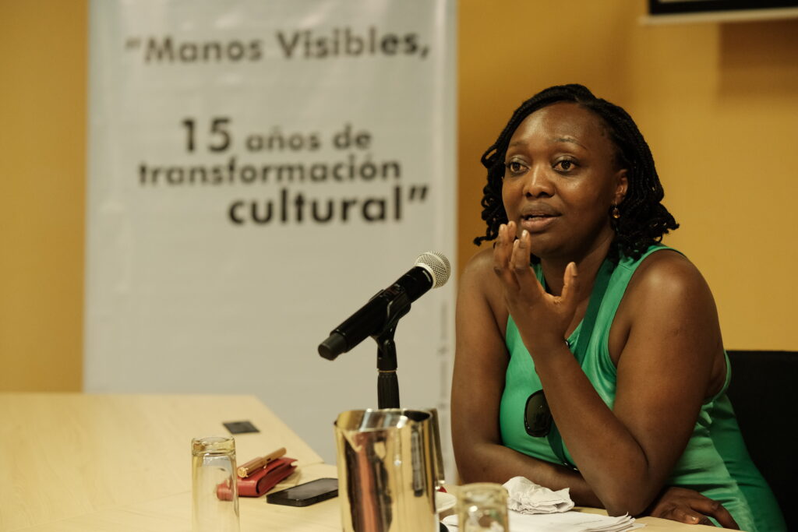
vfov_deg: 16.3
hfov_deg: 24.2
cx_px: 399
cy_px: 266
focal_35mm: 84
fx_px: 1862
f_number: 2
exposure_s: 1/250
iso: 1600
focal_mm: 56
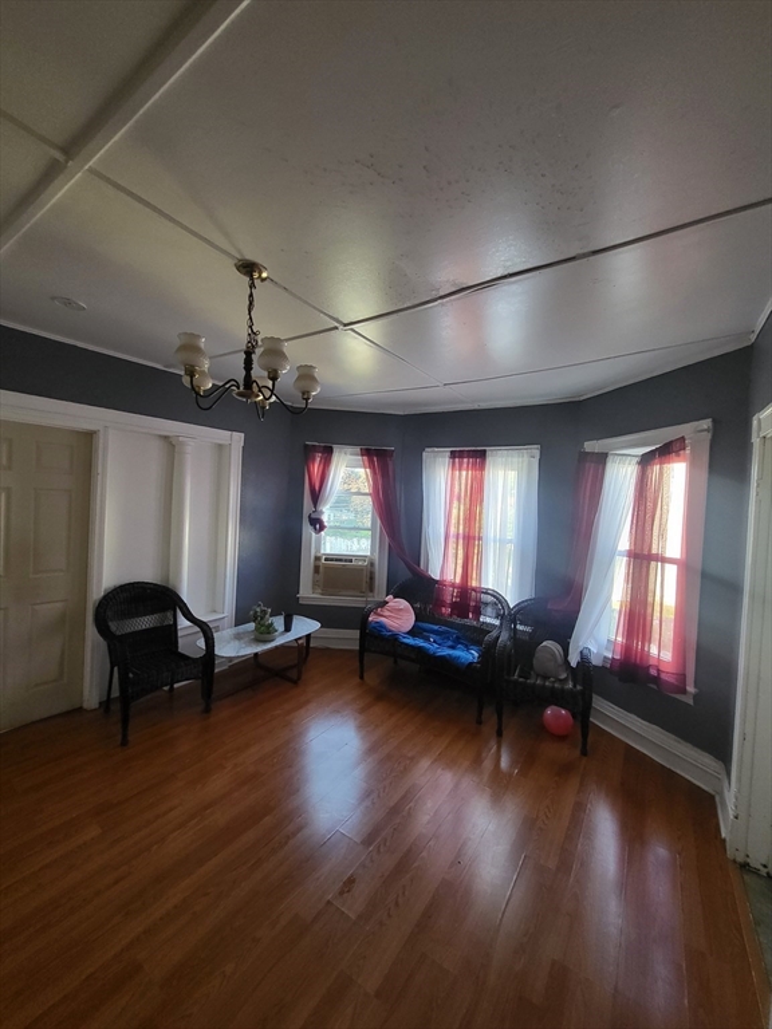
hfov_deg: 89.9
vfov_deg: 106.2
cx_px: 386
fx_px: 387
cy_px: 514
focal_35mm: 13
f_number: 2.2
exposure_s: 1/60
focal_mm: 1.74
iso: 320
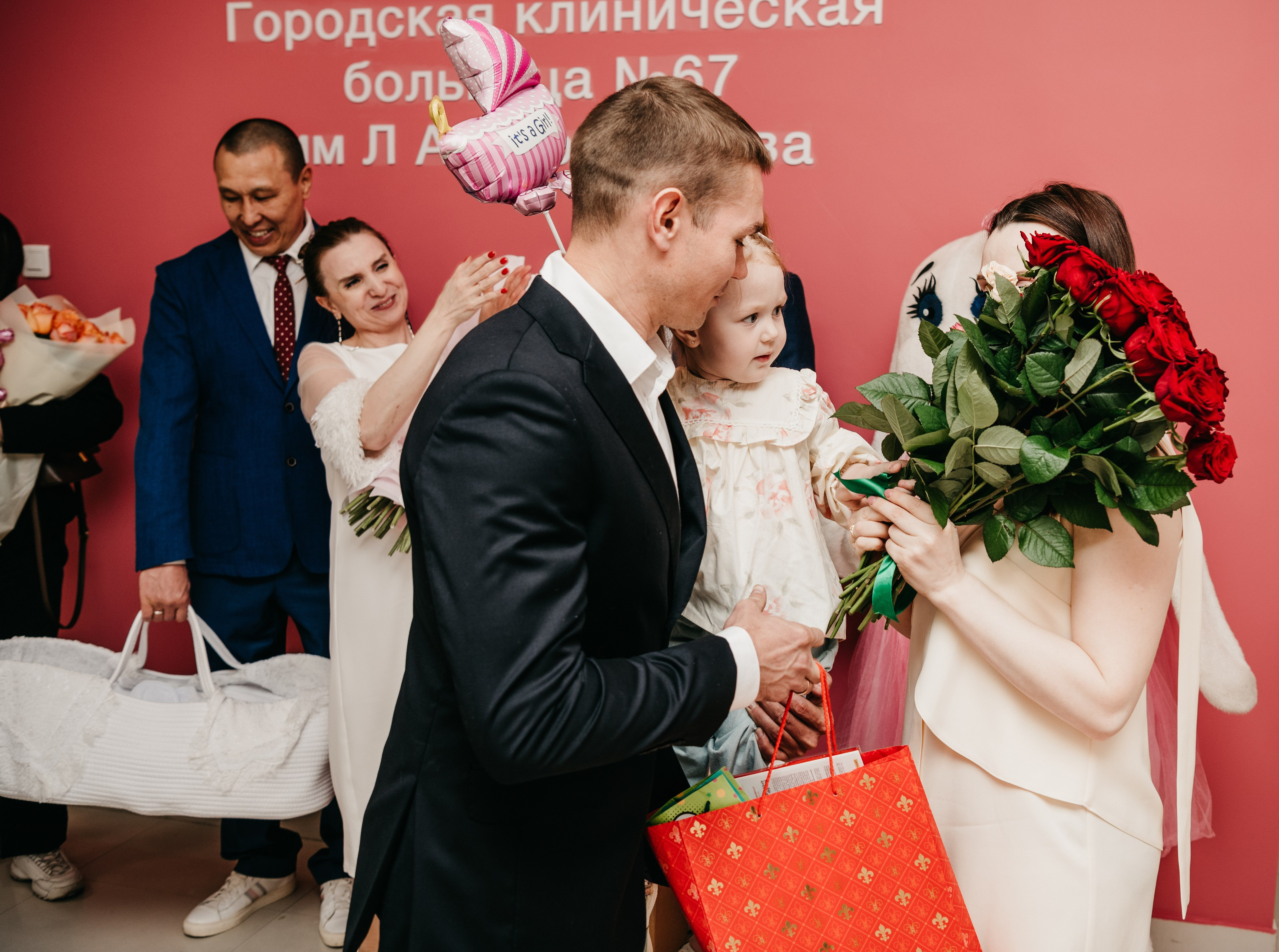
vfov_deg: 38.0
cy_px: 449
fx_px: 1381
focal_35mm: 37
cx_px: 755
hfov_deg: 49.4
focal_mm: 32
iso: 160
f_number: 4
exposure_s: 1/160
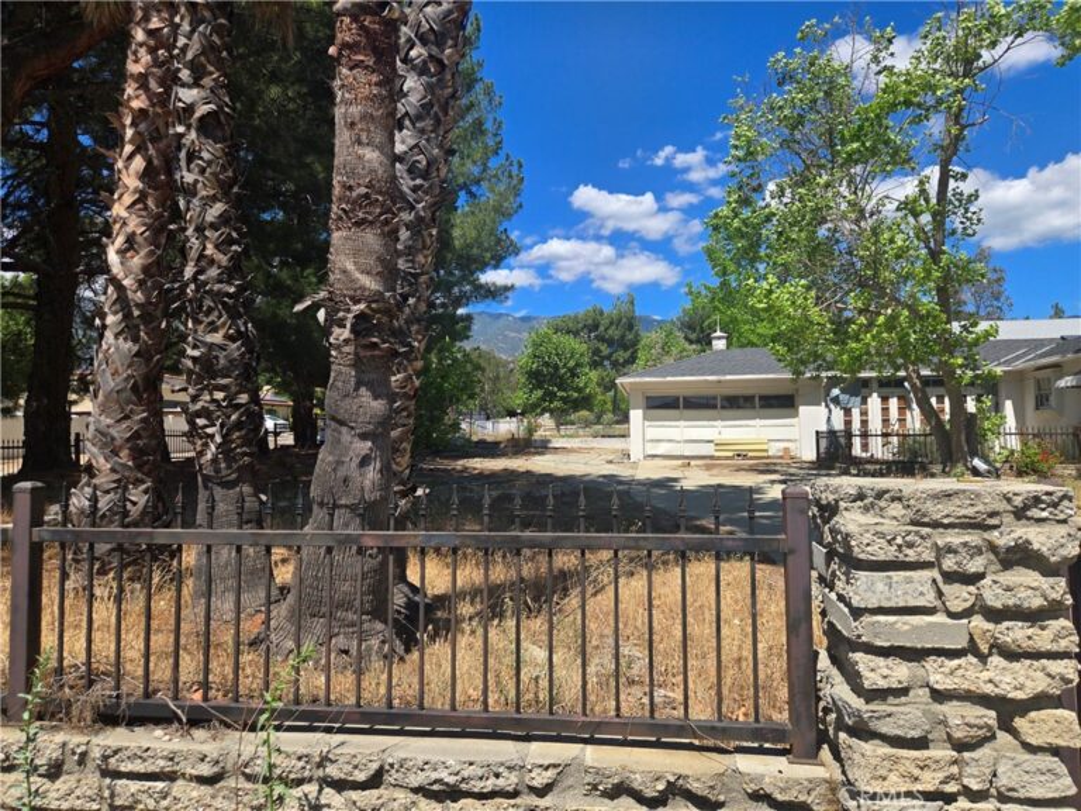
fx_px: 718
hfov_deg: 73.9
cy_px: 406
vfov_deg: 58.9
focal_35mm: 23
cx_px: 540
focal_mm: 5.4
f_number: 1.8
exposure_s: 1/1497
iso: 25
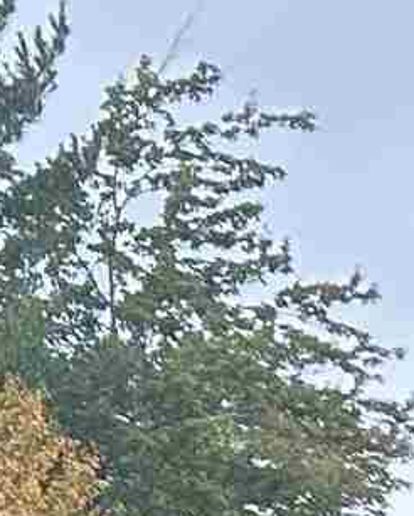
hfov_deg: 5.6
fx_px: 3886
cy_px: 1316
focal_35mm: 254
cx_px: 1338
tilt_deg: -0.6
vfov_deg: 7.1
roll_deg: +0.0
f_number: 1.5
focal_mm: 5.7
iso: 50
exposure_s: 1/1449
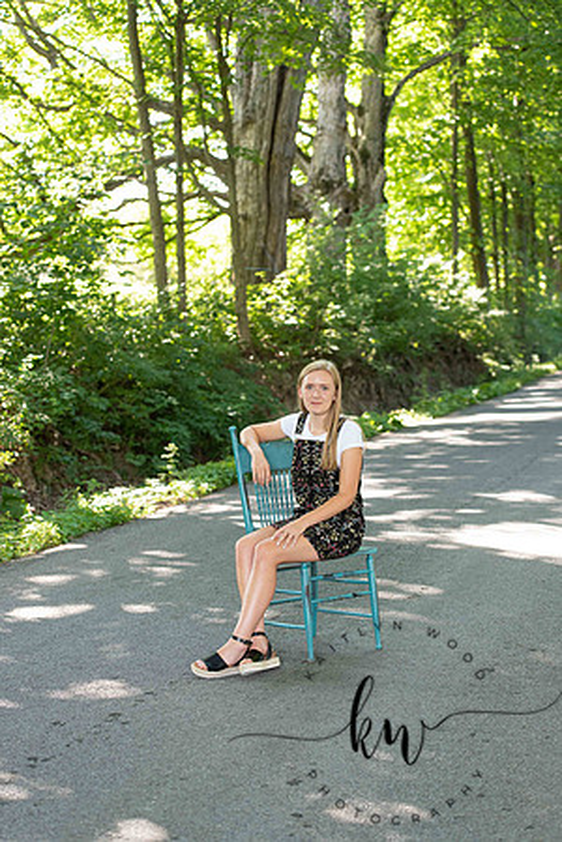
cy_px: 421
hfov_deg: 19.5
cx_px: 281
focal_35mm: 70
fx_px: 1639
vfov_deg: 28.8
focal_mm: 70
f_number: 3.5
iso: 640
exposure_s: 1/200
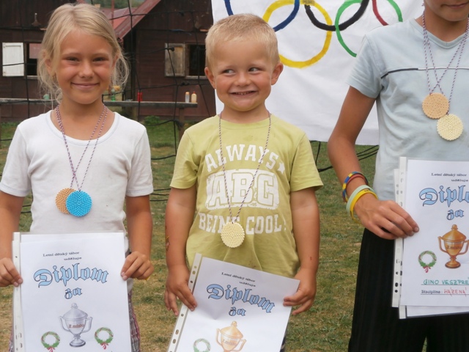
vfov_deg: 20.2
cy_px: 176
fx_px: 989
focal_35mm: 73
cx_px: 234
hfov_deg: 26.7
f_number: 4.4
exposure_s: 1/200
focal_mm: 13
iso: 80
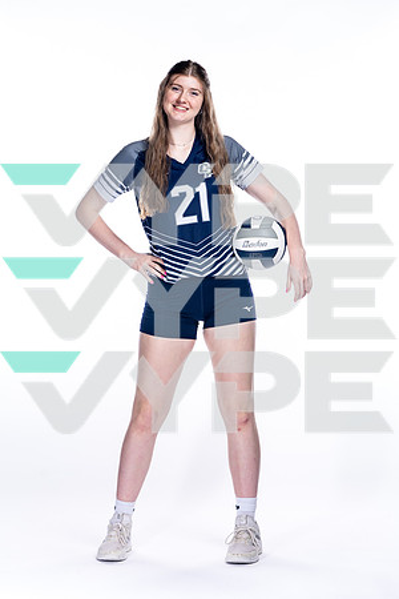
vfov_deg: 19.8
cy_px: 300
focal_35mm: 103
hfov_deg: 13.3
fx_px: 1712
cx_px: 200
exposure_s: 1/250
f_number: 5.6
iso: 400
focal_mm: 103
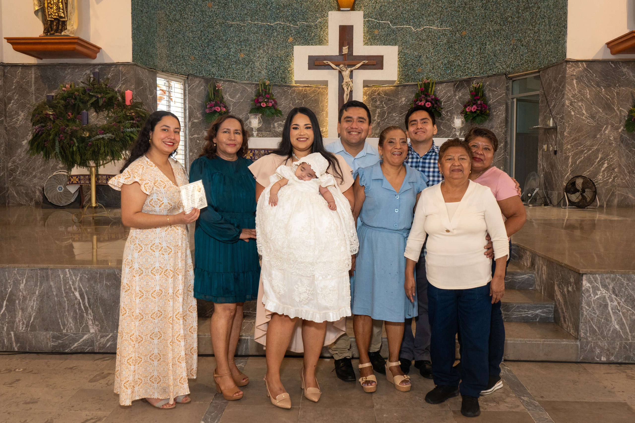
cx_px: 310
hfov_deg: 58.0
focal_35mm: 32
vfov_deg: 40.6
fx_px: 572
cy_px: 206
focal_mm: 28
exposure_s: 1/125
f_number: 8
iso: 1600
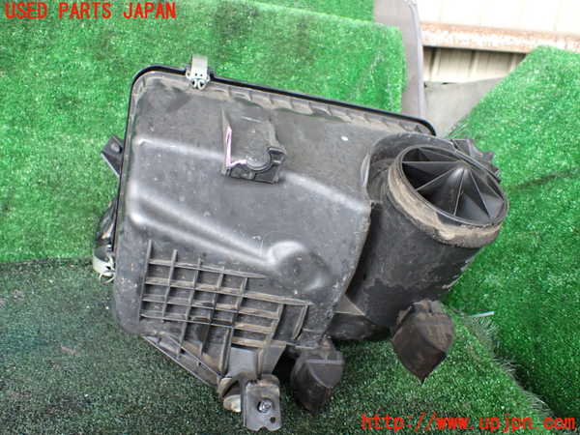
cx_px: 290
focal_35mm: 30
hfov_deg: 60.0
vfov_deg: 46.8
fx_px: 503
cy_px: 218
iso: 800
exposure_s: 1/125
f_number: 2.3
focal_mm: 5.4
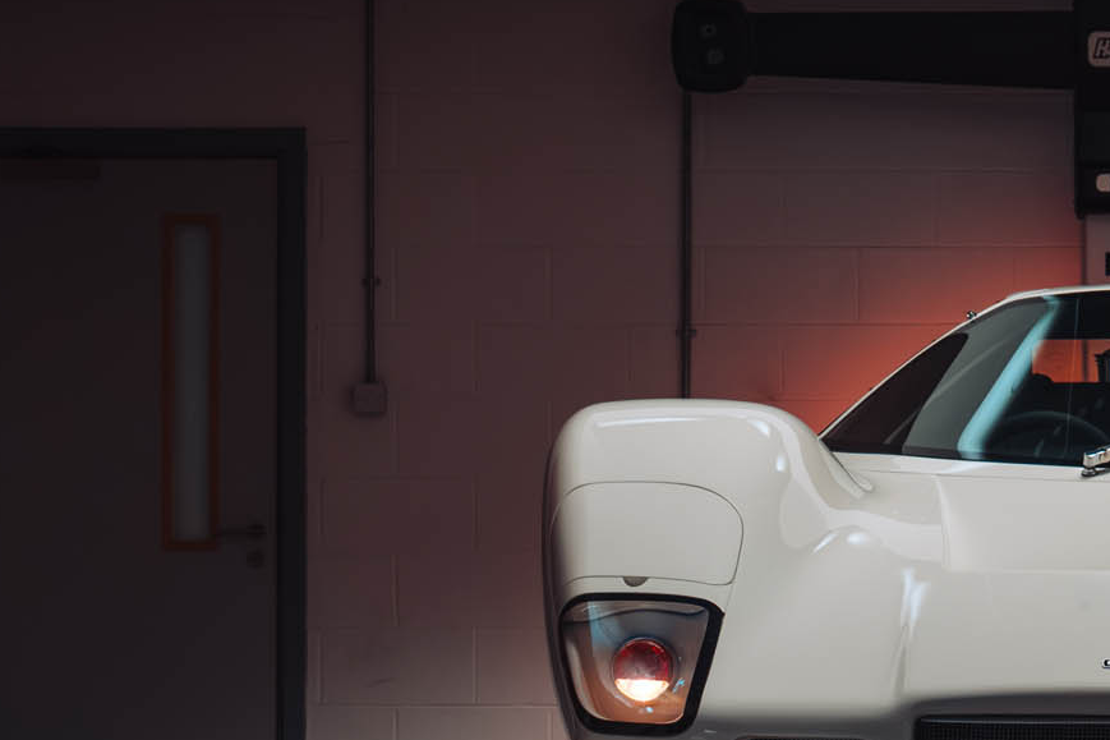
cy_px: 606
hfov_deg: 14.5
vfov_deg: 9.9
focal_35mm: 138
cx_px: 1192
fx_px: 4254
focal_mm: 37
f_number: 7.1
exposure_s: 1/15
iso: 400
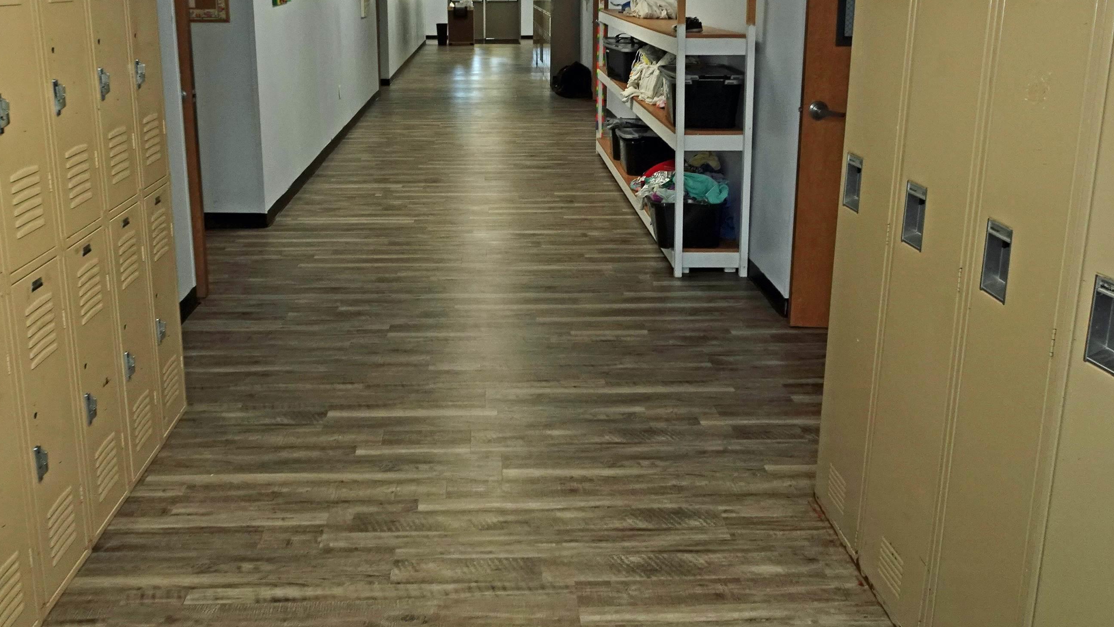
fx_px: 916
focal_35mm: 31
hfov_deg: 62.6
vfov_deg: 37.1
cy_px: 182
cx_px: 526
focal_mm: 4.25
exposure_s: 1/50
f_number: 3.5
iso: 80
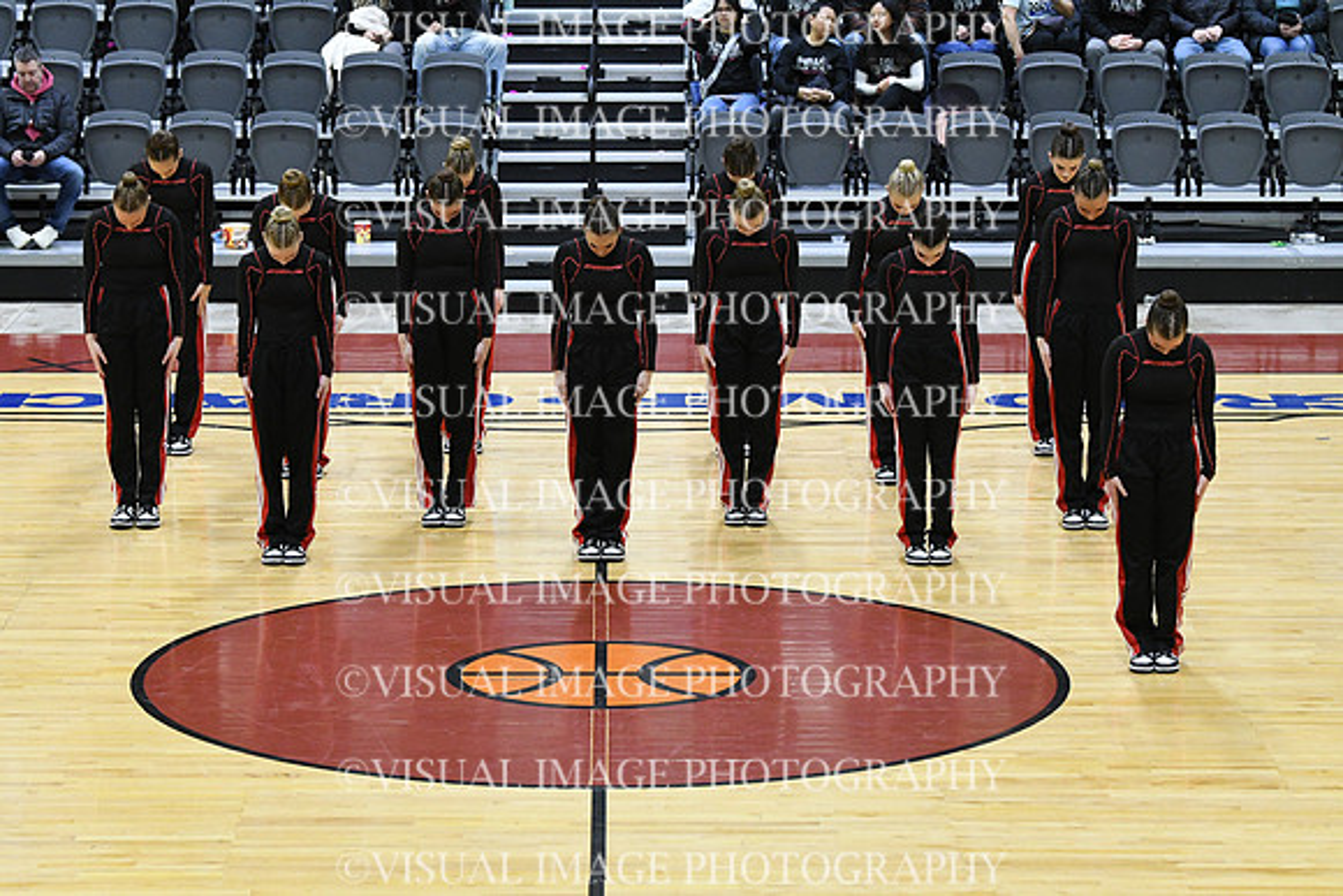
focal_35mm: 123
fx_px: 4589
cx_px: 672
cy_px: 448
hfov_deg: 16.6
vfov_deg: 11.2
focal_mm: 82
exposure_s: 1/250
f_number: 4
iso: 4000
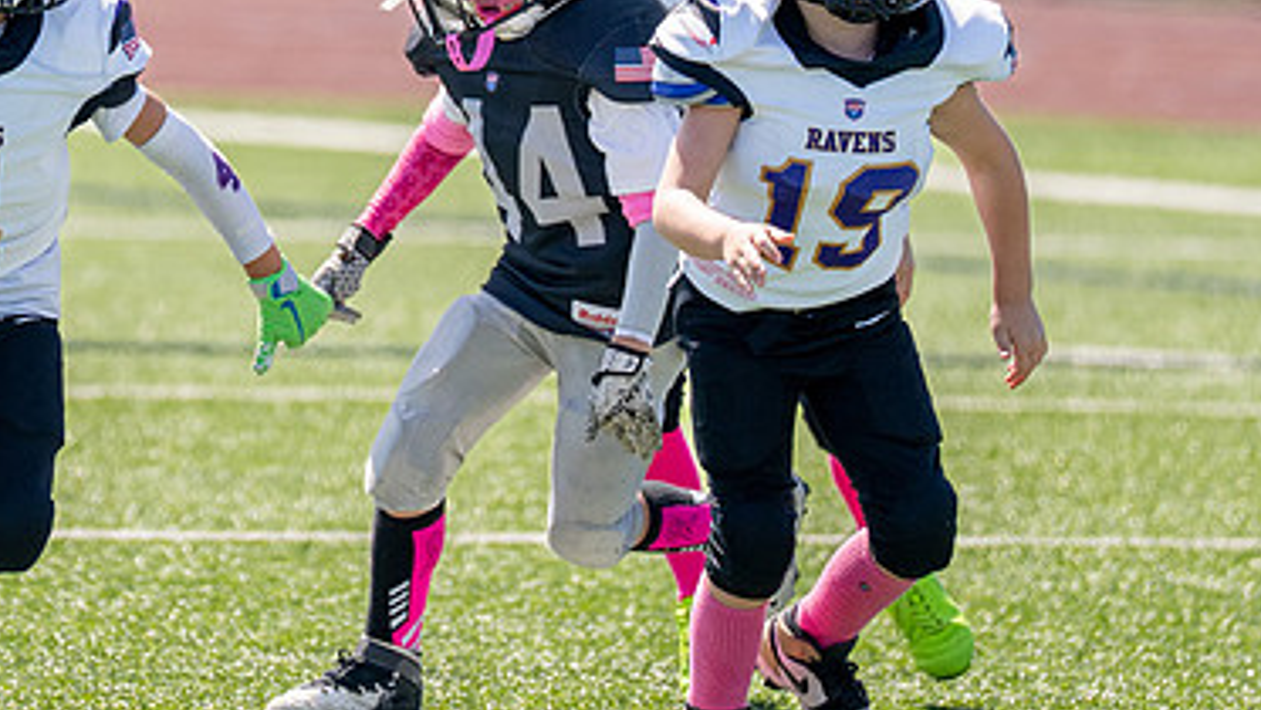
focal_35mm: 614
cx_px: 2
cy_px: 40
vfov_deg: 2.0
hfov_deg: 3.5
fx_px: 20535
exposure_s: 1/3200
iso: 200
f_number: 2.8
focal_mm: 200
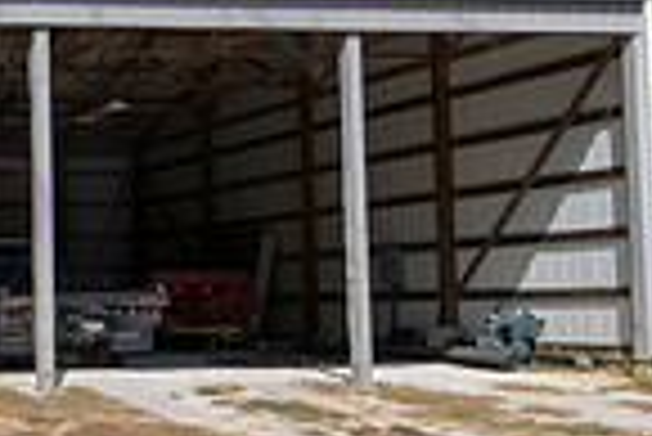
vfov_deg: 22.6
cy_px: 263
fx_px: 1088
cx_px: -286
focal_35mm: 60
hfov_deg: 26.1
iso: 320
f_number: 13
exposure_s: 1/400
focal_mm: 14
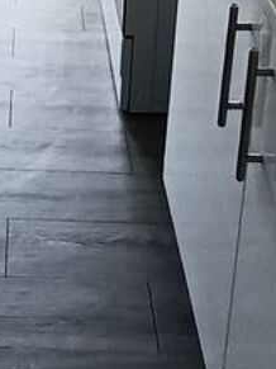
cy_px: -242
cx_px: 20
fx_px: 830
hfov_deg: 18.5
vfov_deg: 20.1
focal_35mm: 78
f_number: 2.2
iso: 224
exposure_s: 1/100
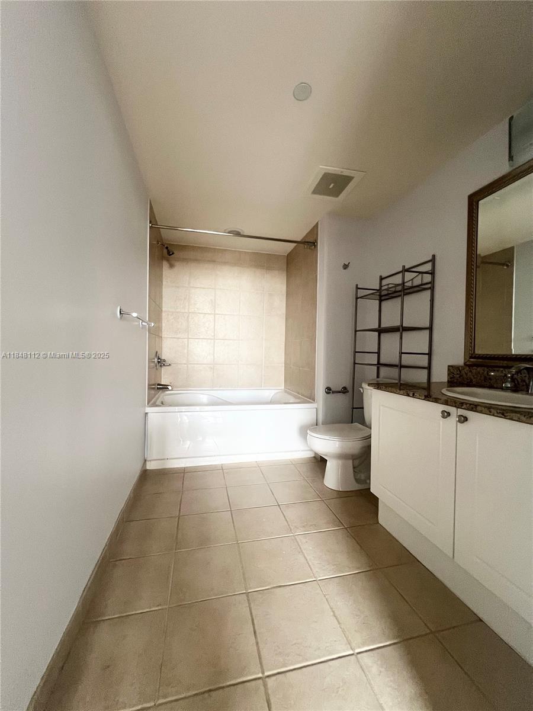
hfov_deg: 89.9
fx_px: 267
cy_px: 356
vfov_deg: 106.2
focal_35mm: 13
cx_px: 266
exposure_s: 1/60
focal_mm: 1.57
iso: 250
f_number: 1.8
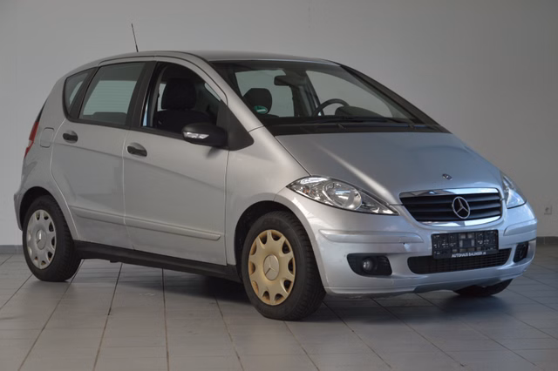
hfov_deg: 26.0
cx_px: 279
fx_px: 1208
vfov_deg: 17.5
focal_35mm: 78
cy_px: 186
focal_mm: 52
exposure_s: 1/50
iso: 100
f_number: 5
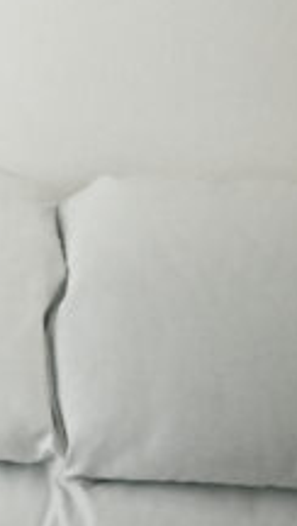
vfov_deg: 10.3
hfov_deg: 5.3
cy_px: 55
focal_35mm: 208
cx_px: -837
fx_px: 2903
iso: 5000
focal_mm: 42
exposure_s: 1/200
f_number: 6.3
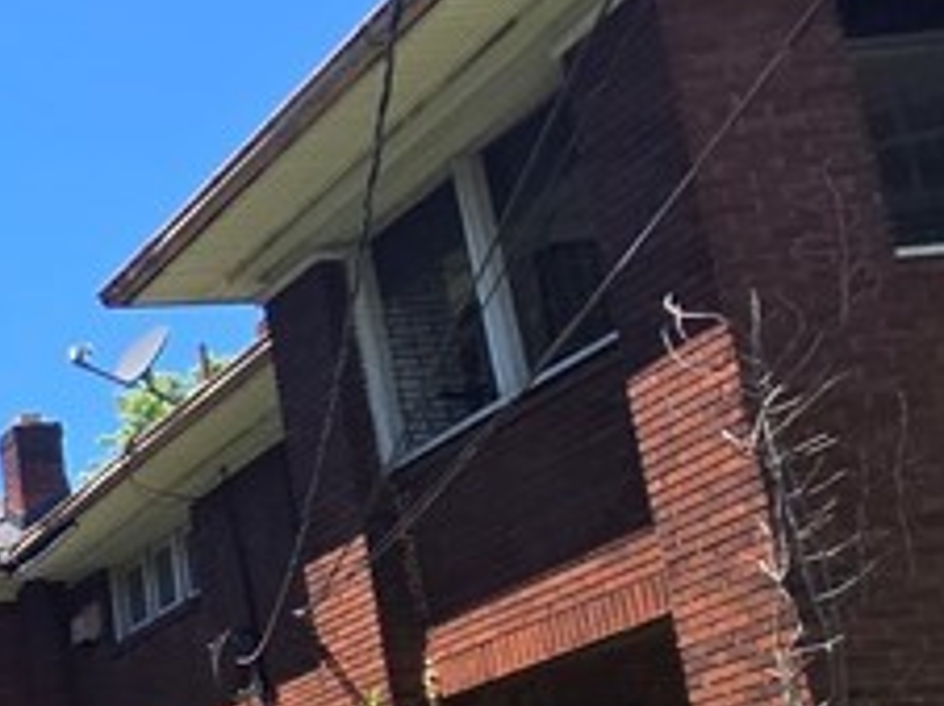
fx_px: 1607
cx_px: -1182
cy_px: 827
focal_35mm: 59
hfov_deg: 16.6
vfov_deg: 22.9
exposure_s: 1/944
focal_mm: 2.2
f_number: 2.2
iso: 50
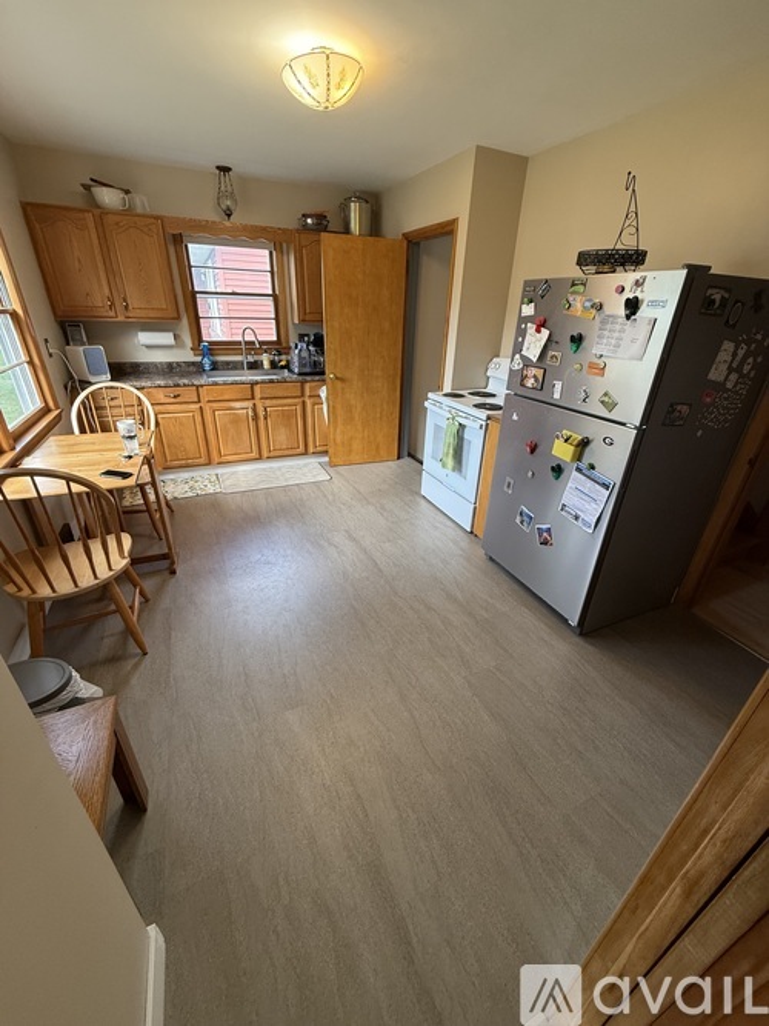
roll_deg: -2.2
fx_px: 415
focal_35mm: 14
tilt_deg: -26.8
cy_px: 513
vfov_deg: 102.1
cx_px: 384
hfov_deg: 85.7
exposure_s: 1/99
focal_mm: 2.22
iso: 200
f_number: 2.2
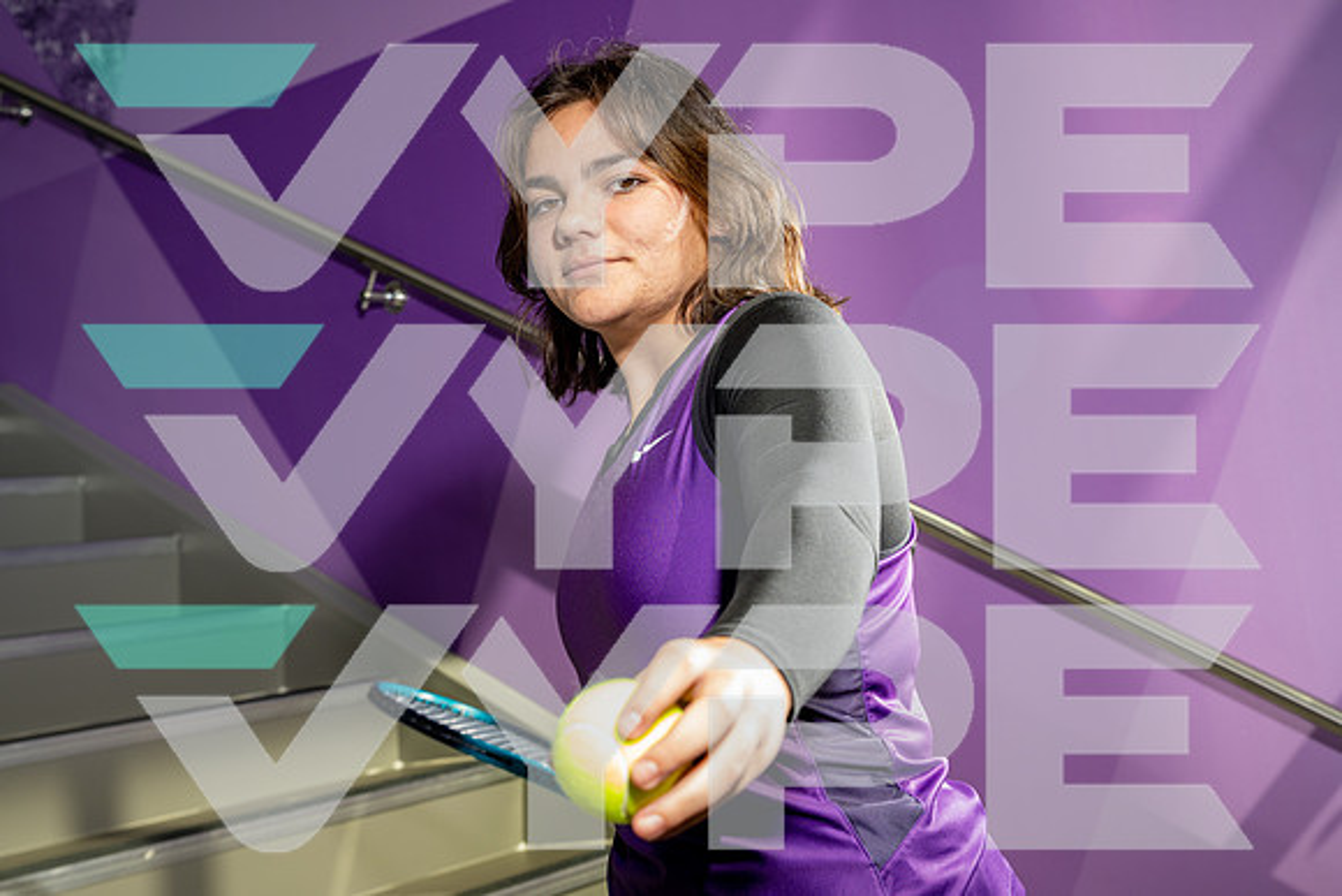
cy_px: 448
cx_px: 671
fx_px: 1976
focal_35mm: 53
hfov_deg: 37.5
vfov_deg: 25.5
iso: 320
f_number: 6.3
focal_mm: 53
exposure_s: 1/250
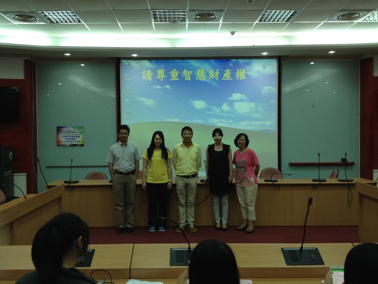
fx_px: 382
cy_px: 142
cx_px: 189
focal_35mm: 35
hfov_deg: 52.6
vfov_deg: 40.7
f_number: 2.4
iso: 64
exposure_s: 1/40
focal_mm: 4.28
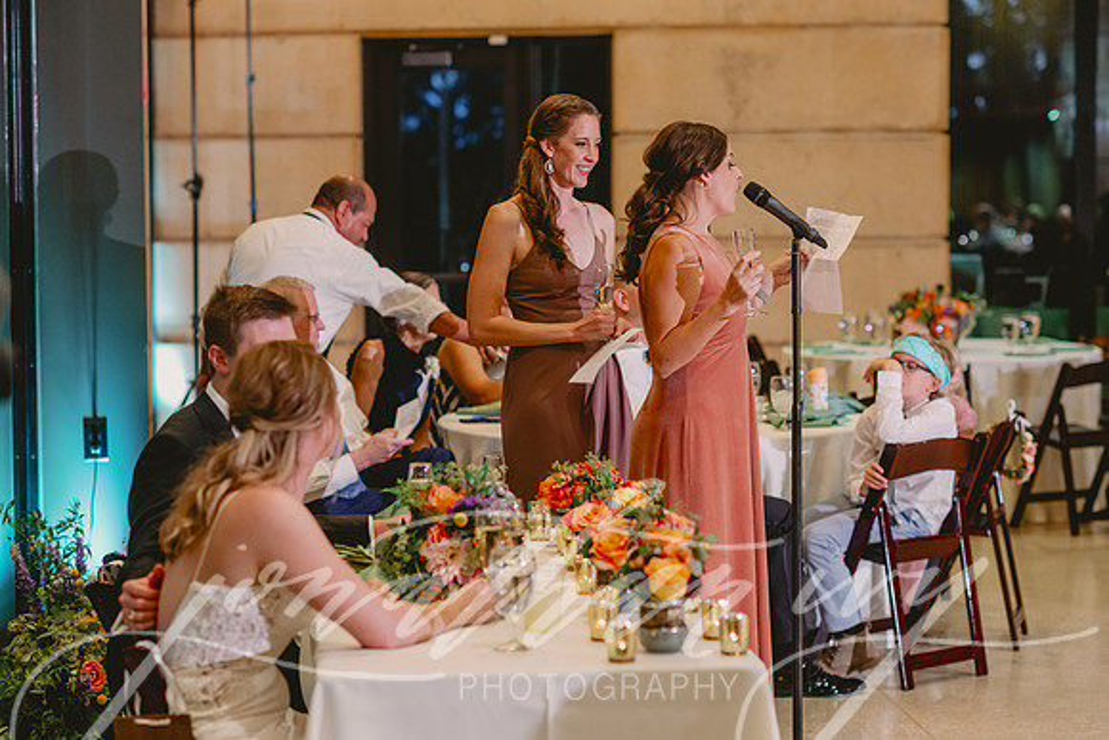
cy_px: 370
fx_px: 2623
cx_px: 554
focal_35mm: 85
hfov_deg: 23.9
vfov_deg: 16.1
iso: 2000
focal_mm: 85
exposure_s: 1/160
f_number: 2.8
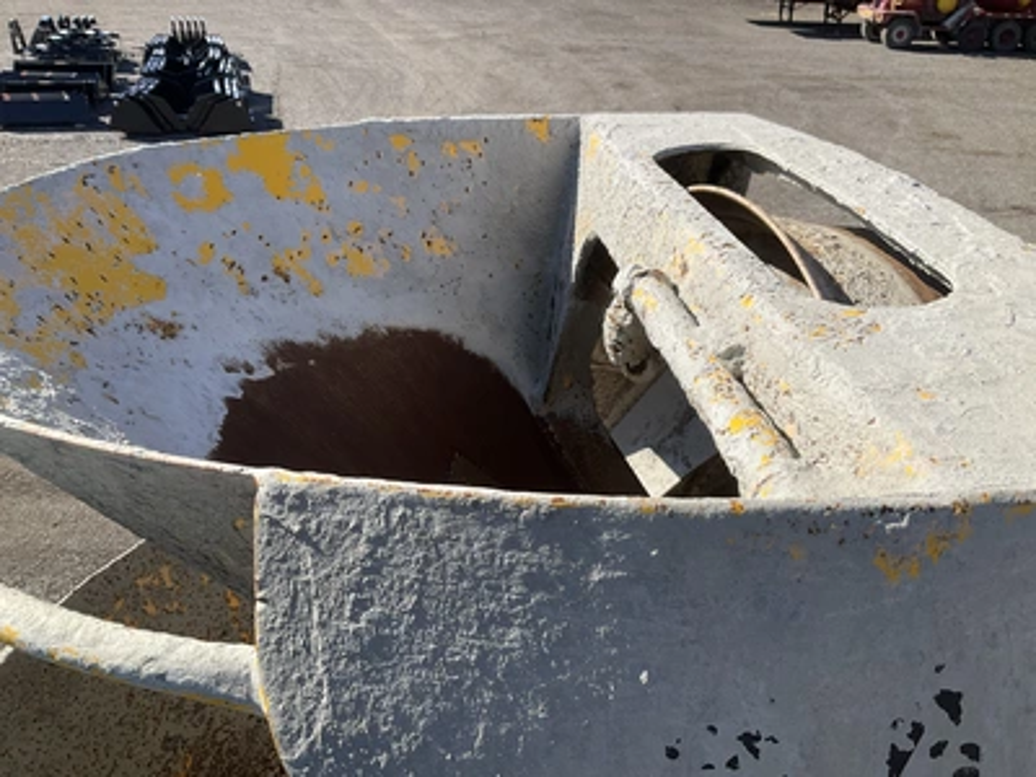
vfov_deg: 48.2
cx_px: 518
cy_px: 388
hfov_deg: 61.7
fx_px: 868
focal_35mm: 29
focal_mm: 3
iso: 25
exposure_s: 1/1675
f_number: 1.8
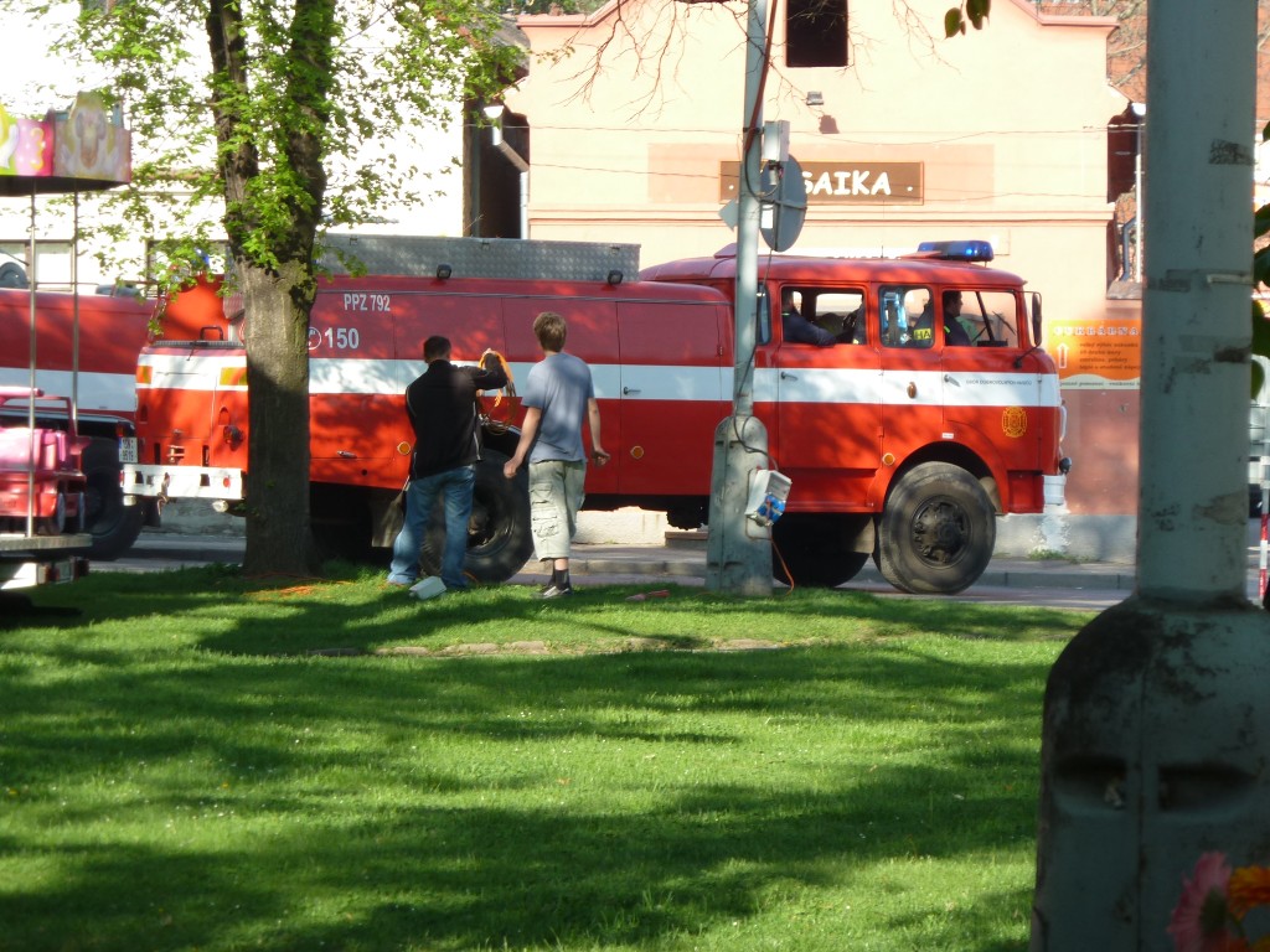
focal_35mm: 182
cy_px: 476
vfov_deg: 8.2
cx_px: 635
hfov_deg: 10.9
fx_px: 6677
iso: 80
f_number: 4.5
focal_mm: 29.9
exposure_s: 1/125
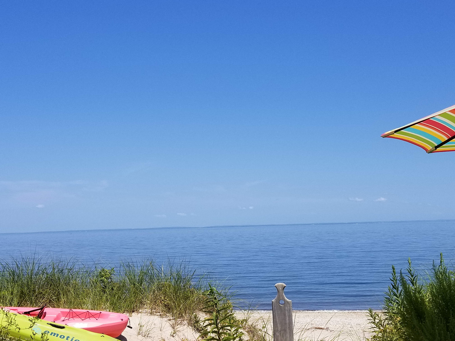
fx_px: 342
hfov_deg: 67.3
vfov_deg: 53.1
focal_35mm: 26
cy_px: 170
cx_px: 228
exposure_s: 1/3802
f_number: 1.7
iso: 50
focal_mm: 4.25
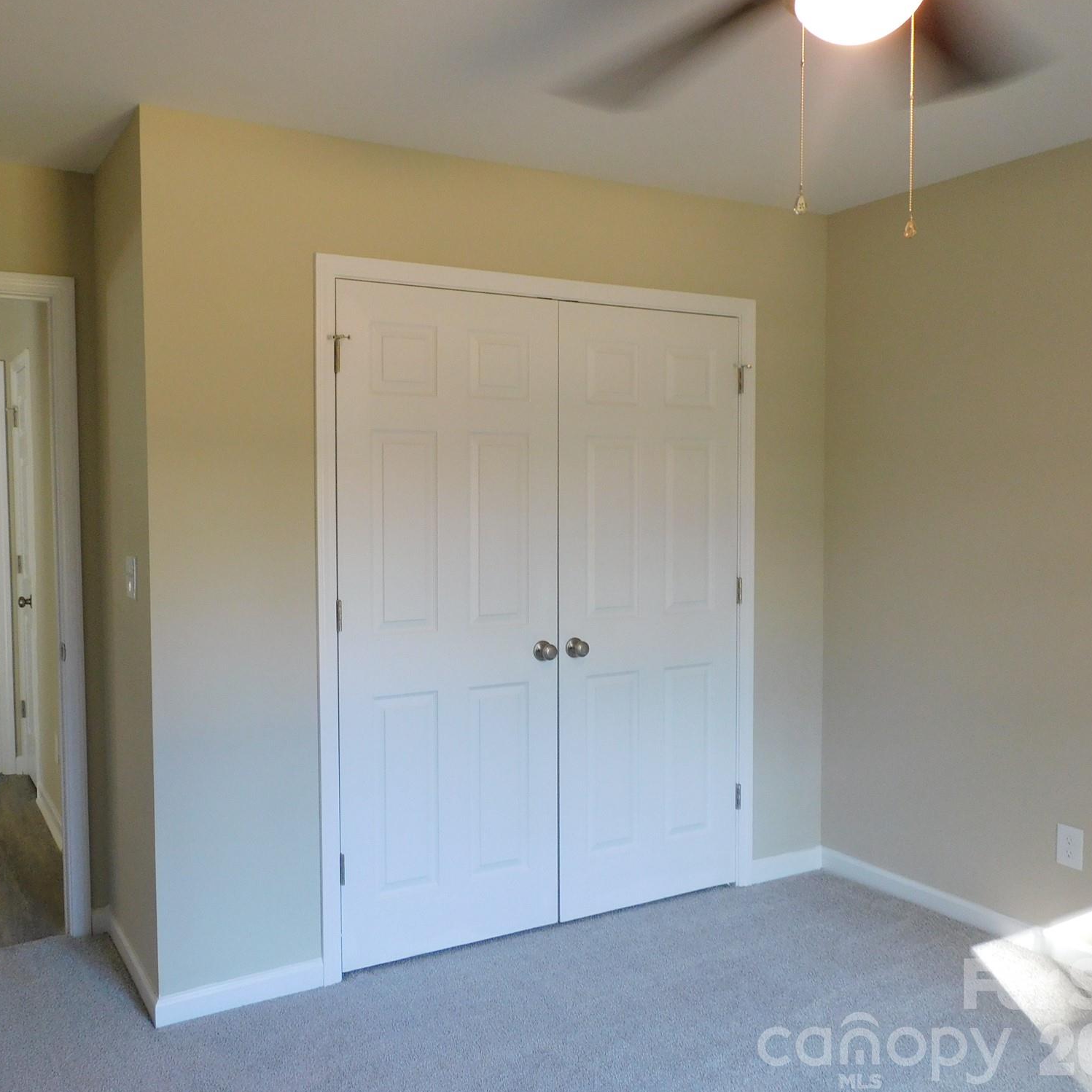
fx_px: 1035
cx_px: 450
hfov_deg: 55.3
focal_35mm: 29
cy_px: 542
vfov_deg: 55.6
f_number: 3.3
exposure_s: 1/30
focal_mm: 4.3
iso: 220
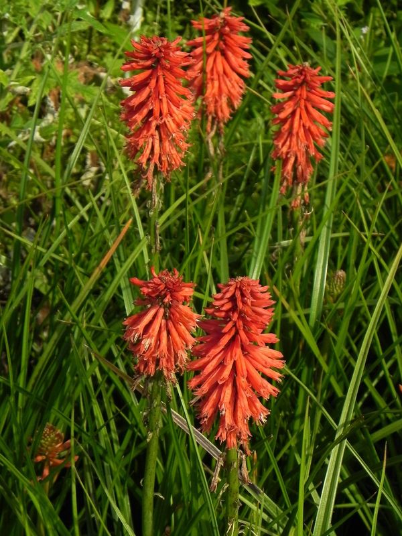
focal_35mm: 129
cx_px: 201
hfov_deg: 11.5
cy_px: 268
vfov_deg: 15.3
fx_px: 1997
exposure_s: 1/640
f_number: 5
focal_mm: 23
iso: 160
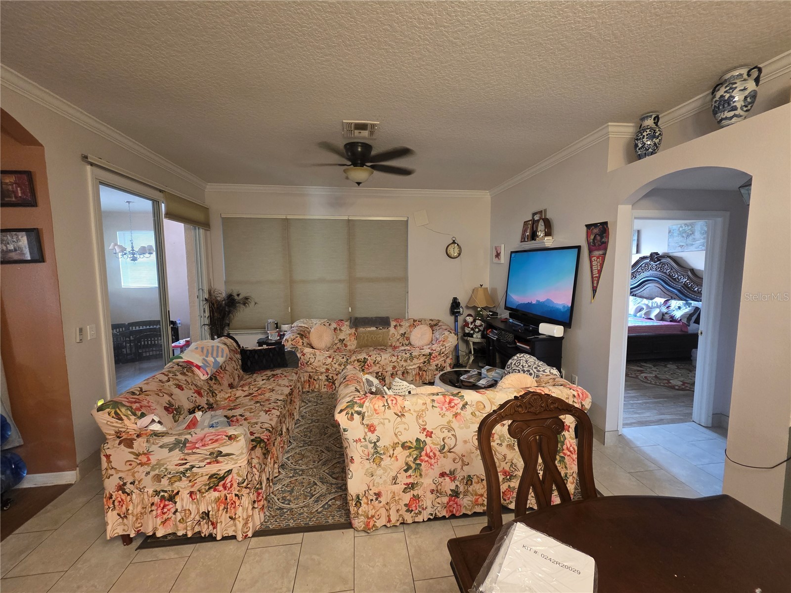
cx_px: 396
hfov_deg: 106.2
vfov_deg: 89.9
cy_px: 296
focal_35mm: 13
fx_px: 297
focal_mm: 2.2
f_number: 1.9
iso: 640
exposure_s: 1/60
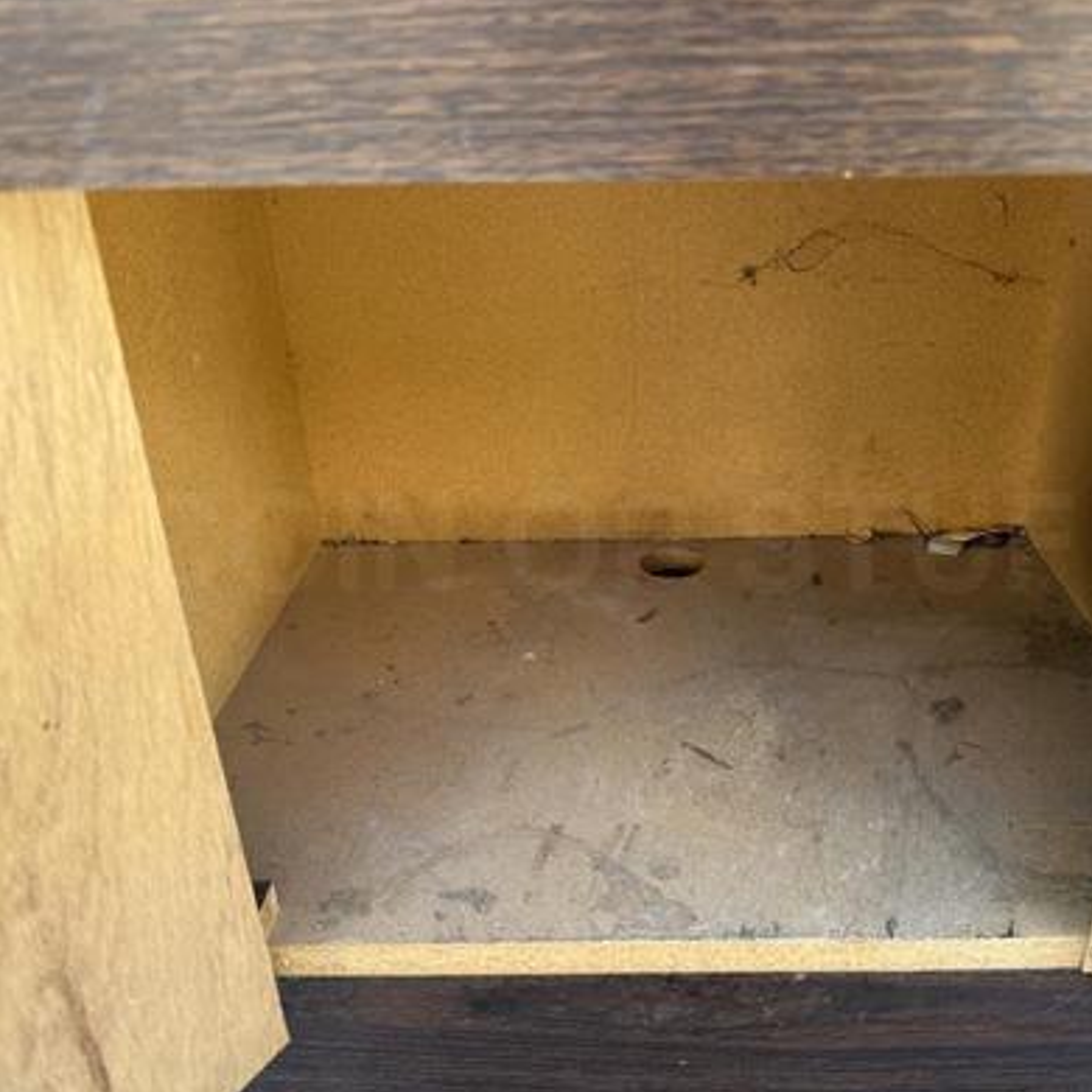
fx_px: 1035
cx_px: 651
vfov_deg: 55.6
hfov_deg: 55.2
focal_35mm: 29
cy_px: 540
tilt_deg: -26.9
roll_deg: -0.3
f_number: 1.78
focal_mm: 6.76
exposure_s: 1/194
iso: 64
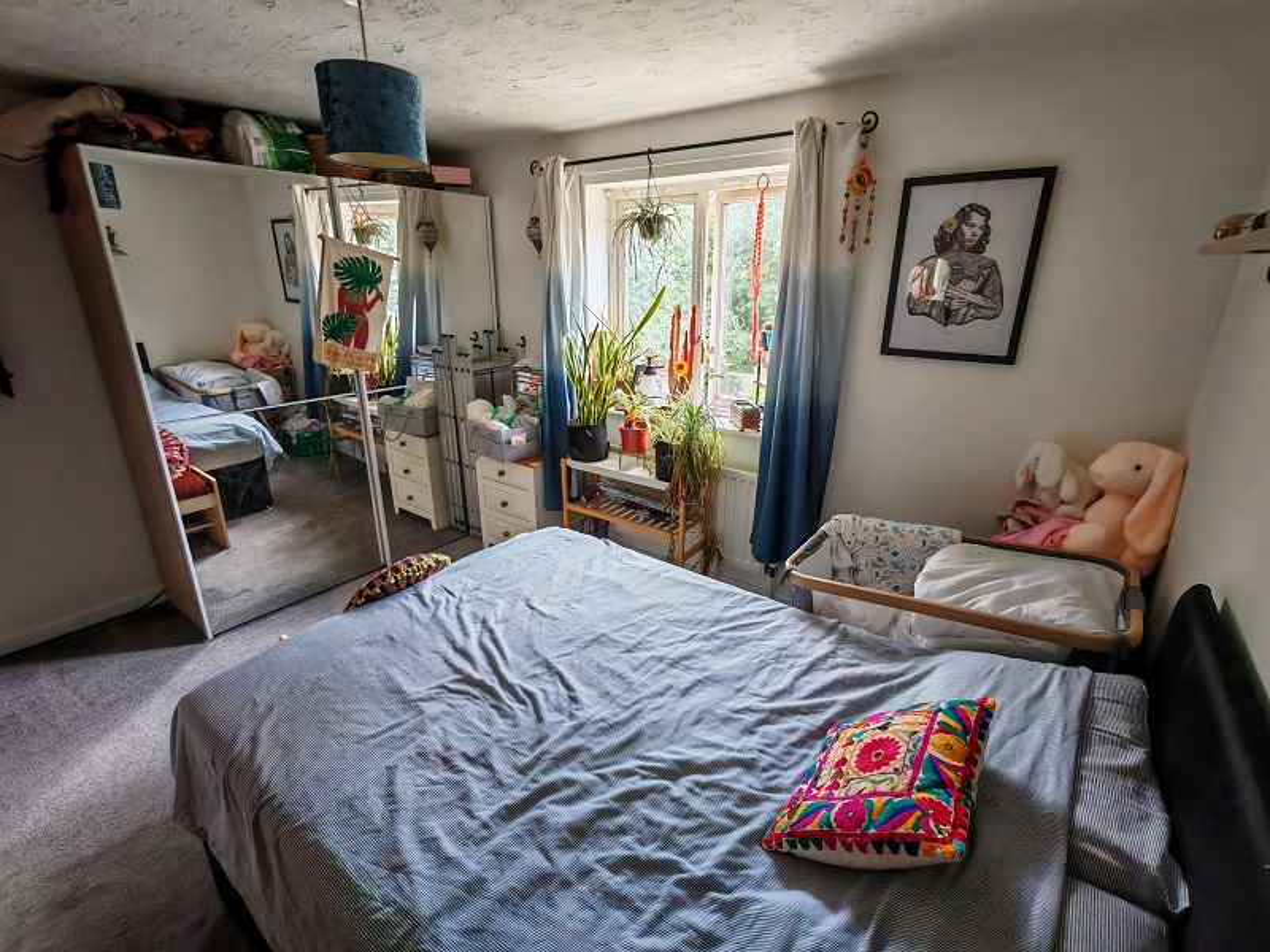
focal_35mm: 16
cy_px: 476
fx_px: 587
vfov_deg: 78.1
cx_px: 635
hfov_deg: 94.5
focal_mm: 1.96
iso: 250
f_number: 2.2
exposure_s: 1/50
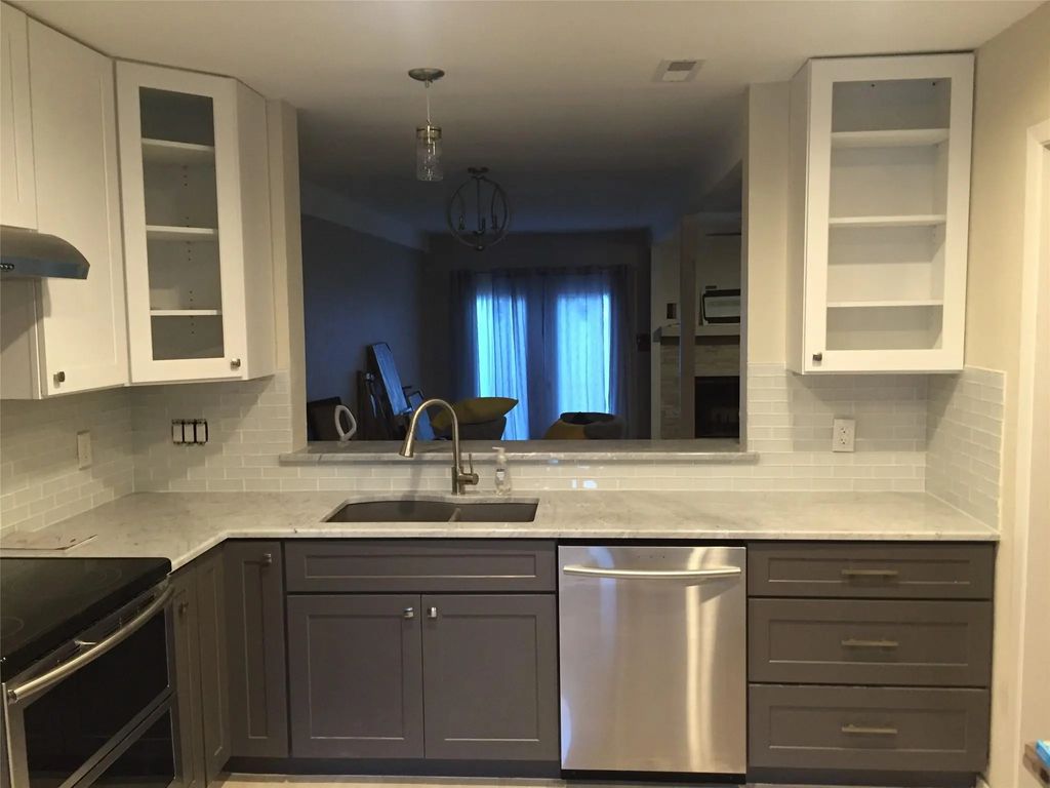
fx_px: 880
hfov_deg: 61.7
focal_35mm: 29
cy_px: 394
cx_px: 525
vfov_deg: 48.2
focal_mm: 4.15
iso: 125
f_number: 2.2
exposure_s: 1/30
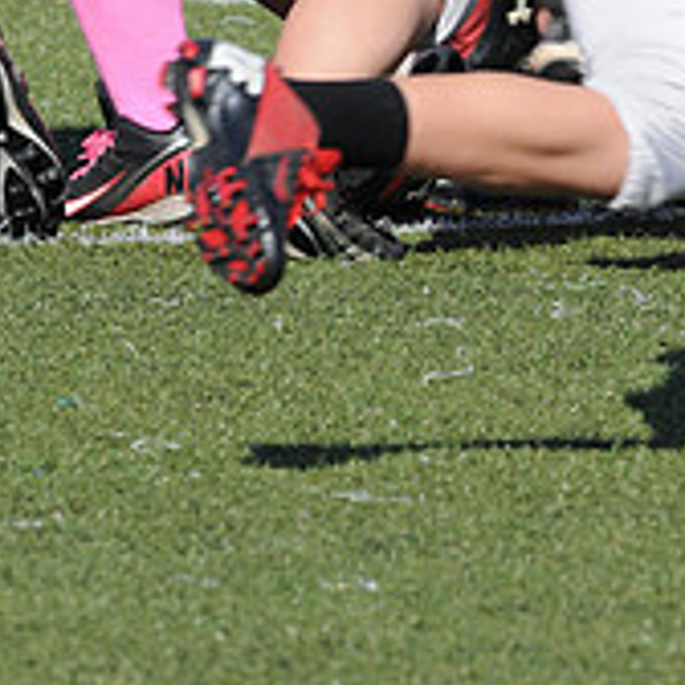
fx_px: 29485
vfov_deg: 1.3
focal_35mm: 1317
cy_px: -481
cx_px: 663
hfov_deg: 1.3
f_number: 9
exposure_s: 1/500
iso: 200
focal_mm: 300
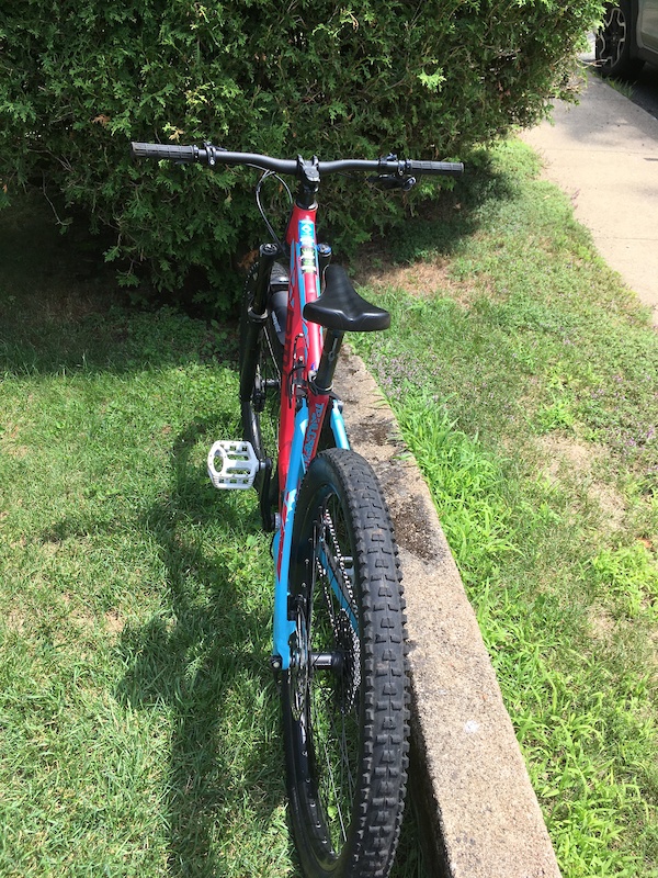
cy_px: 439
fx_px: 735
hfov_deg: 48.2
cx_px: 329
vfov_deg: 61.7
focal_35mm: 29
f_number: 2.2
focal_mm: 4.15
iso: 25
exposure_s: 1/582
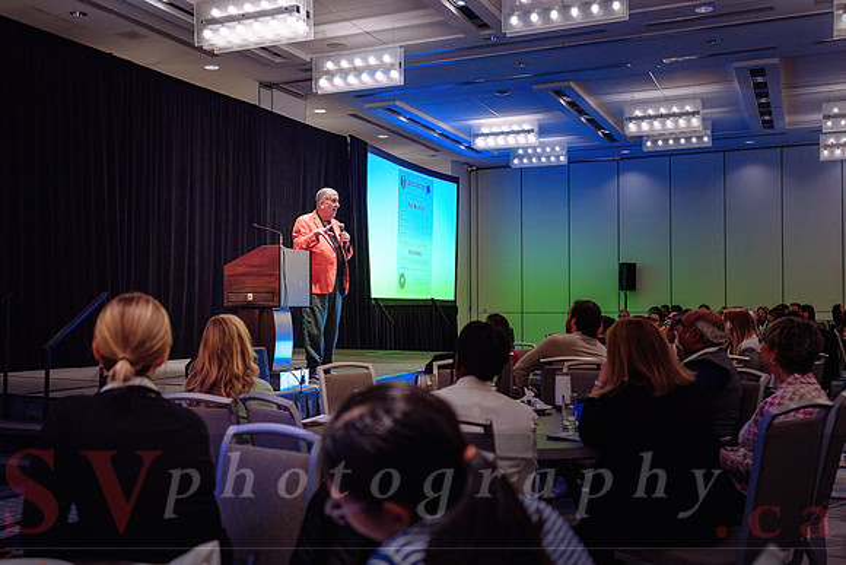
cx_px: 380
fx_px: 909
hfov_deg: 49.8
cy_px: 309
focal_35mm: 39
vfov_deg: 34.5
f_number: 2.8
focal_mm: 35
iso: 3200
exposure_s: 1/400
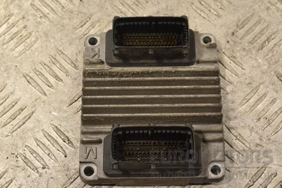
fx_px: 564
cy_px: 94
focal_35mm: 72
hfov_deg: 28.1
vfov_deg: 18.9
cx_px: 141
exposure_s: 1/400
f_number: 10
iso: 3200
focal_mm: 48
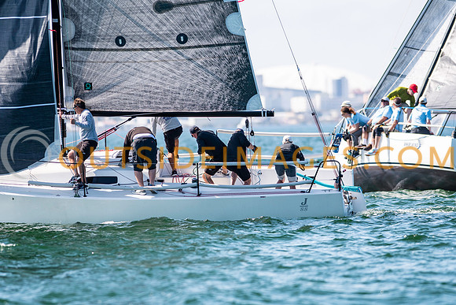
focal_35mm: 450
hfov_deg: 4.6
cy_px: 152
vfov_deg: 3.1
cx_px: 228
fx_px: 5701
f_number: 5
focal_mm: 300
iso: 200
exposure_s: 1/2000
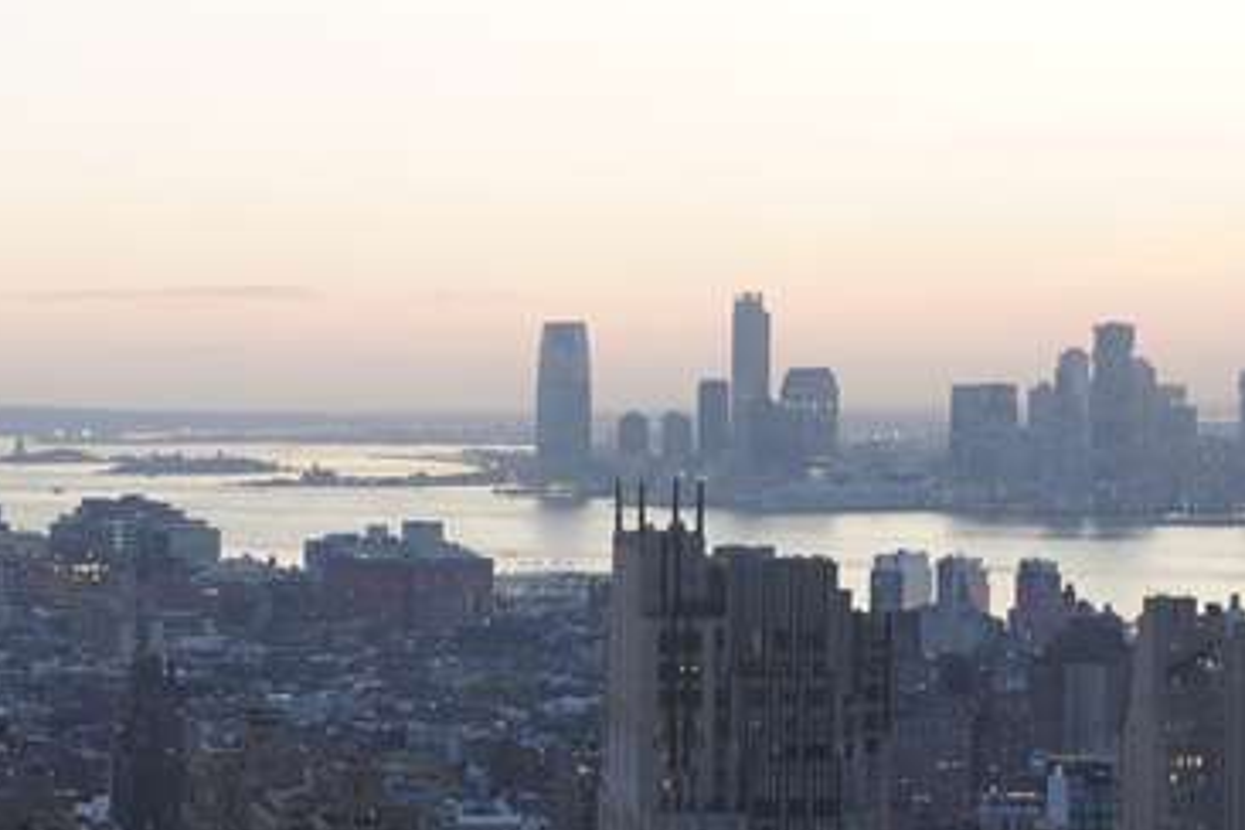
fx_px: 3389
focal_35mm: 98
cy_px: 604
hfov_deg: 19.3
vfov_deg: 13.9
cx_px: -354
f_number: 5
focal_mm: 35
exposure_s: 1/13
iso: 400
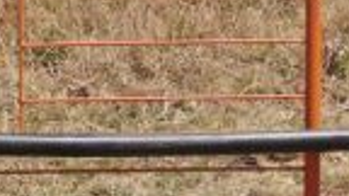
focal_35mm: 188
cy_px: 10
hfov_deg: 11.1
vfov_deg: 6.4
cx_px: -128
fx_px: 1740
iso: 100
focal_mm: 9.8
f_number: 3.7
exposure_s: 1/1000
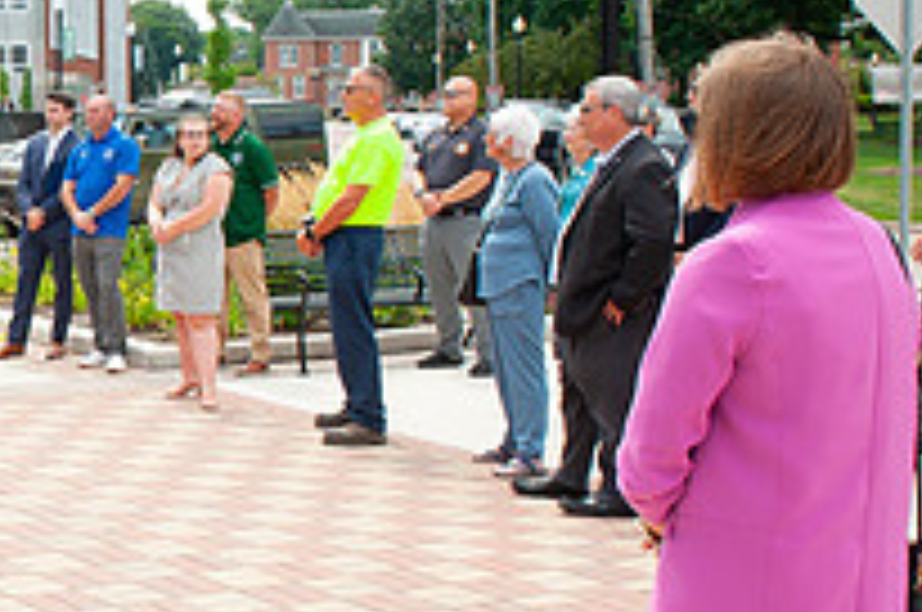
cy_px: 266
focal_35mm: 68
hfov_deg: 25.8
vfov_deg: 19.9
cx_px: -252
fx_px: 1739
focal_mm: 24
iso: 400
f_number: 13
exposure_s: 1/200
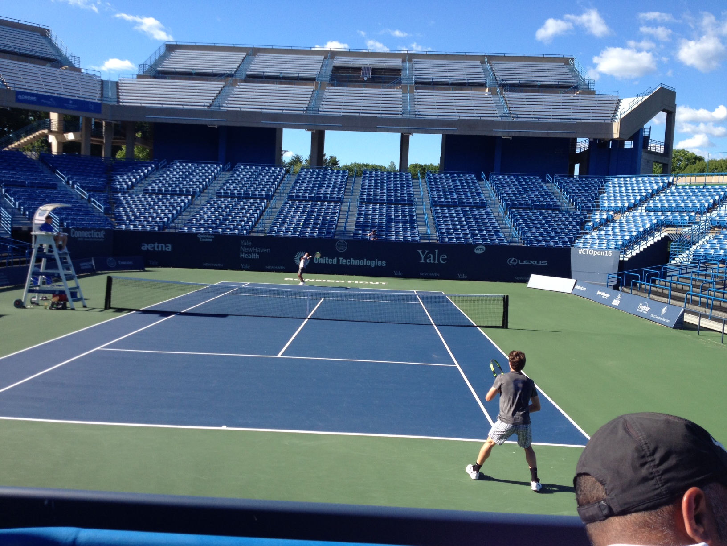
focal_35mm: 35
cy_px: 273
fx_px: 735
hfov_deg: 52.6
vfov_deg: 40.7
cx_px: 364
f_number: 2.4
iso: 50
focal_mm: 4.28
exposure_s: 1/1042
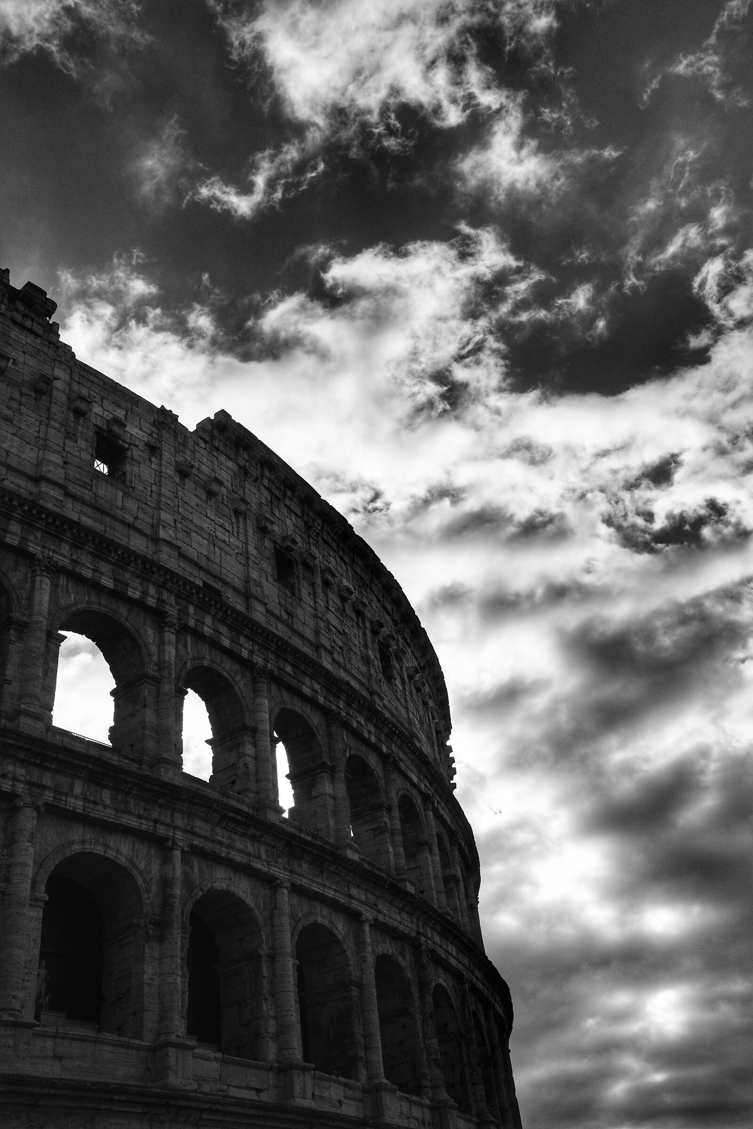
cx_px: 376
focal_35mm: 35
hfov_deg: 37.9
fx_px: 1098
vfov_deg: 54.4
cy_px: 564
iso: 320
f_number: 7.1
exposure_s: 1/1300
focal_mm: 23
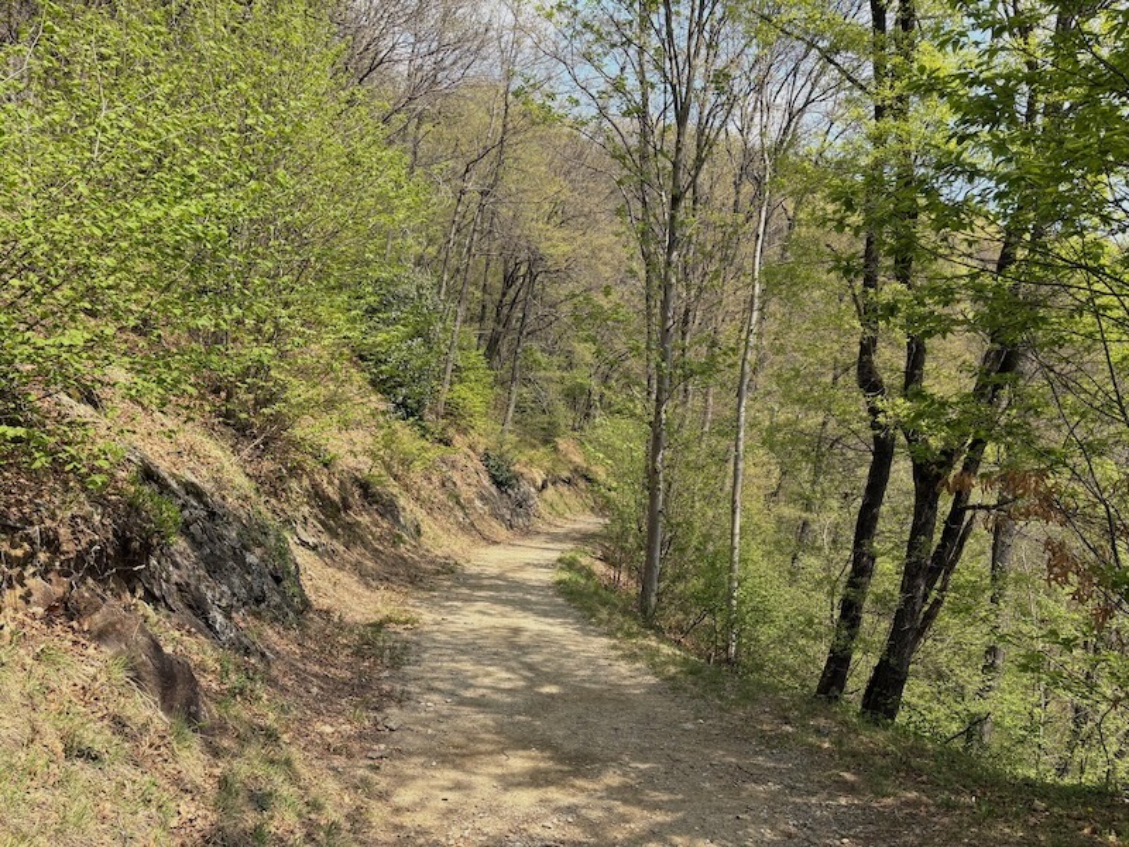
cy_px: 424
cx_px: 564
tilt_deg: +3.5
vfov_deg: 53.1
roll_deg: -1.9
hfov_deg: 67.3
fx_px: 848
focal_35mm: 26
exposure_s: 1/1393
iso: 50
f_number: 1.6
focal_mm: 5.96
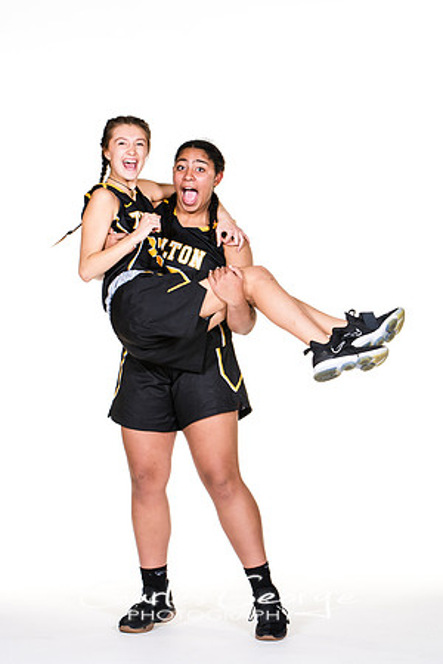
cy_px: 332
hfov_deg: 10.2
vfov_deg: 15.2
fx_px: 2492
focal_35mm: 135
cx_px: 222
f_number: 6.3
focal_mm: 90
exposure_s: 1/160
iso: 200
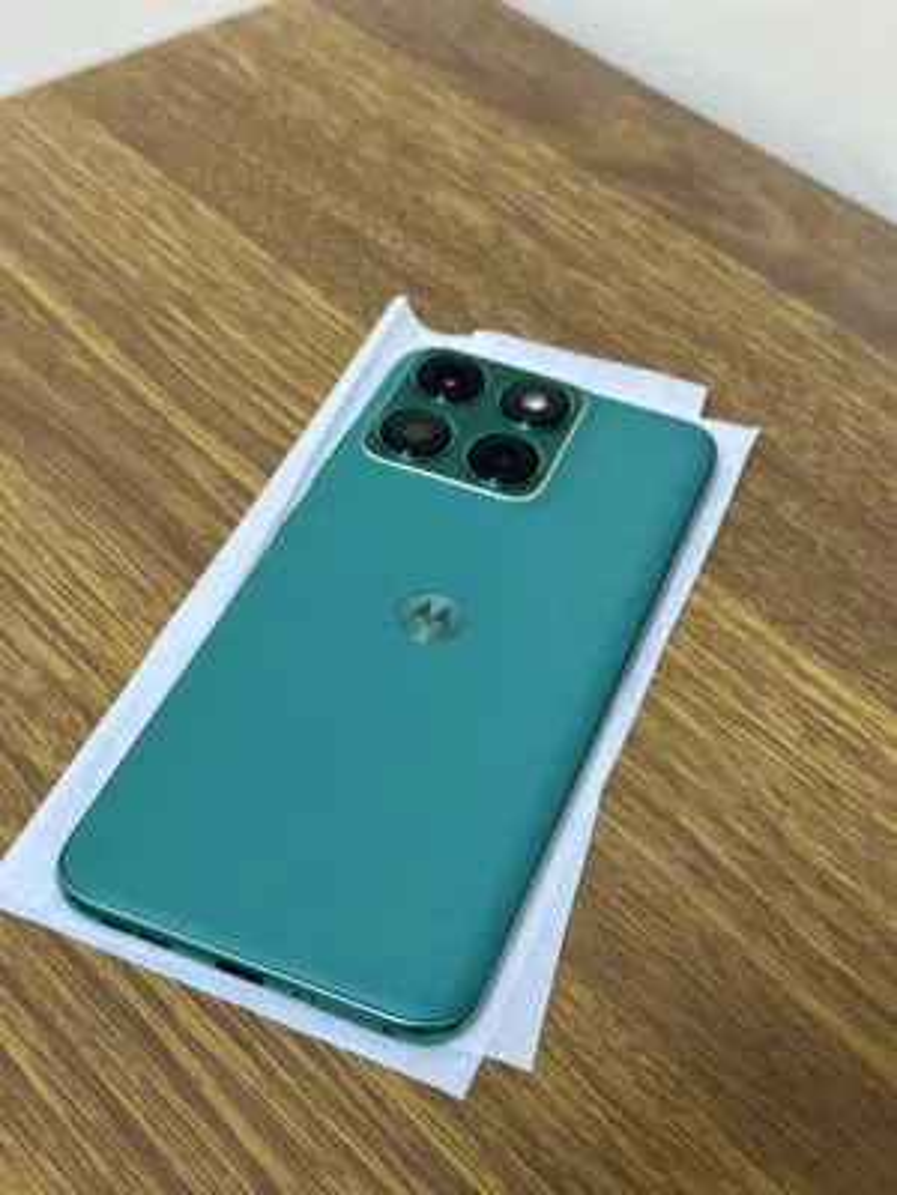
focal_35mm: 48
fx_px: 1658
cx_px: 448
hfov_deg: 30.3
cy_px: 598
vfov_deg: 39.7
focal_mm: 6.86
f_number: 1.78
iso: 640
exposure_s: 1/20
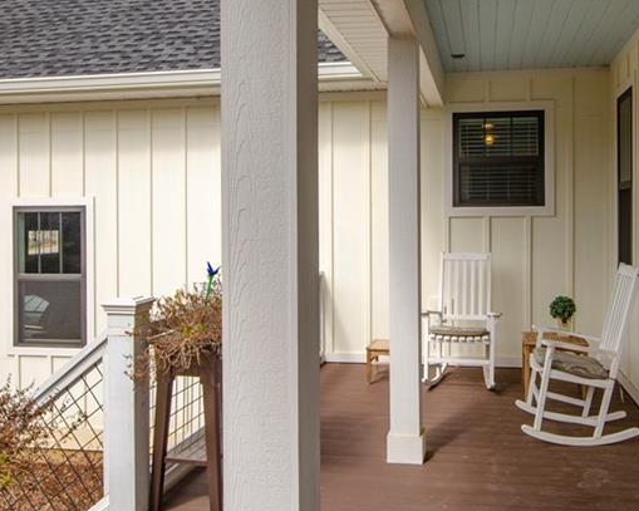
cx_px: 390
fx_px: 614
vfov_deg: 45.0
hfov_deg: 54.5
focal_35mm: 32
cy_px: 205
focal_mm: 11.5
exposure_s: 1/100
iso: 100
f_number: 11
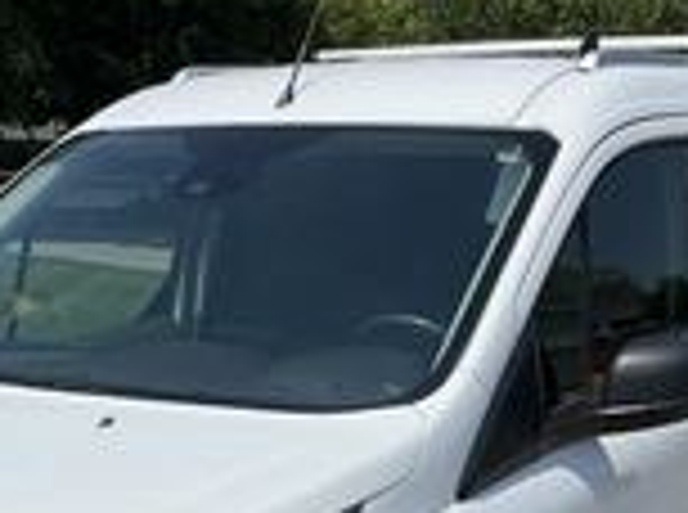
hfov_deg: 25.6
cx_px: 234
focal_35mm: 76
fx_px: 1507
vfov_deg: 18.6
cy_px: 554
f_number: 1.8
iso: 25
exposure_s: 1/4405
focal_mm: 3
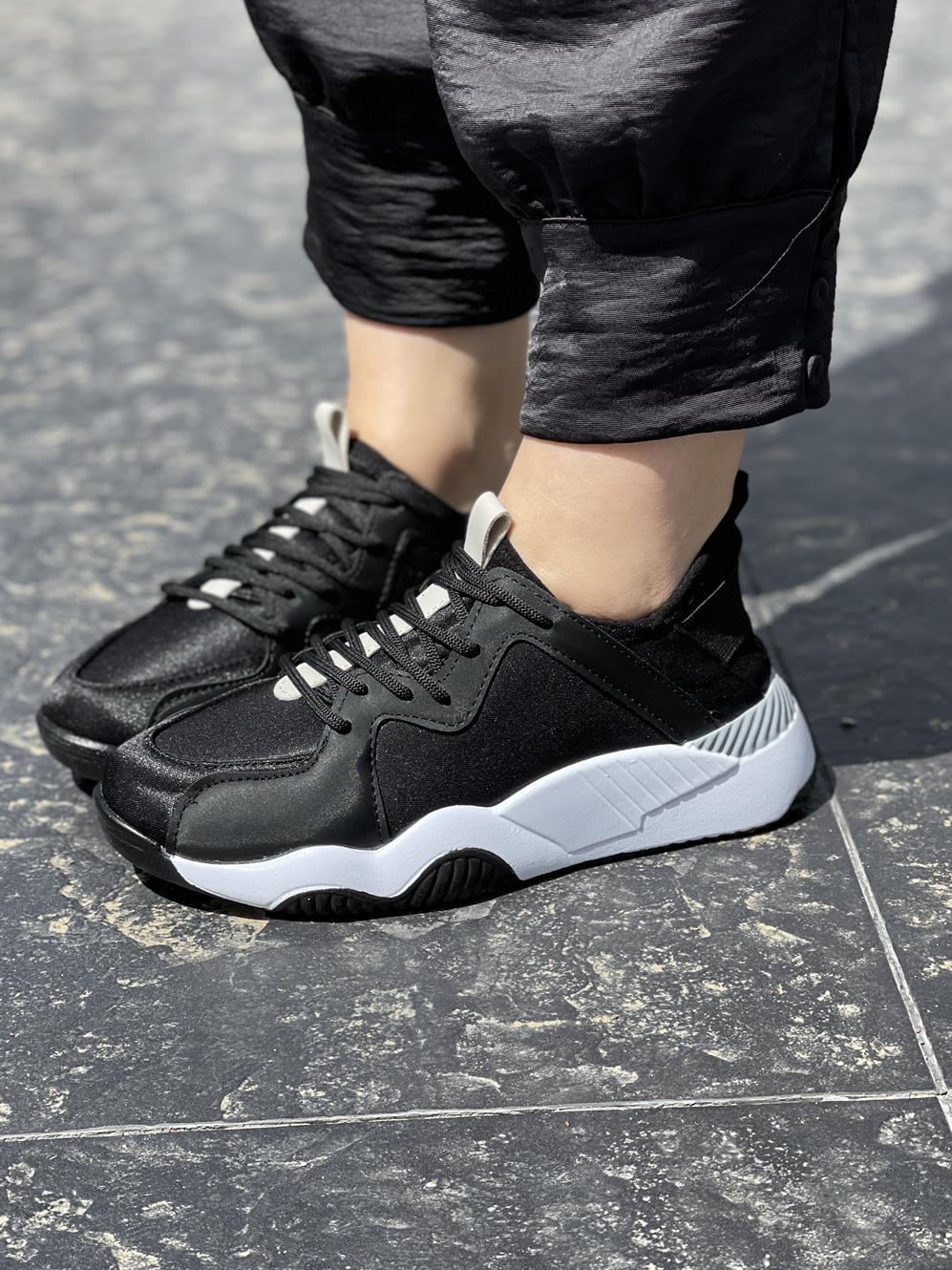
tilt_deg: -20.5
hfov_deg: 19.1
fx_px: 2824
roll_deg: +2.5
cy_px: 560
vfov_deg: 25.3
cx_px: 405
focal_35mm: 77
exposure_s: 1/1233
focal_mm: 7.5
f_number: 2.2
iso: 32
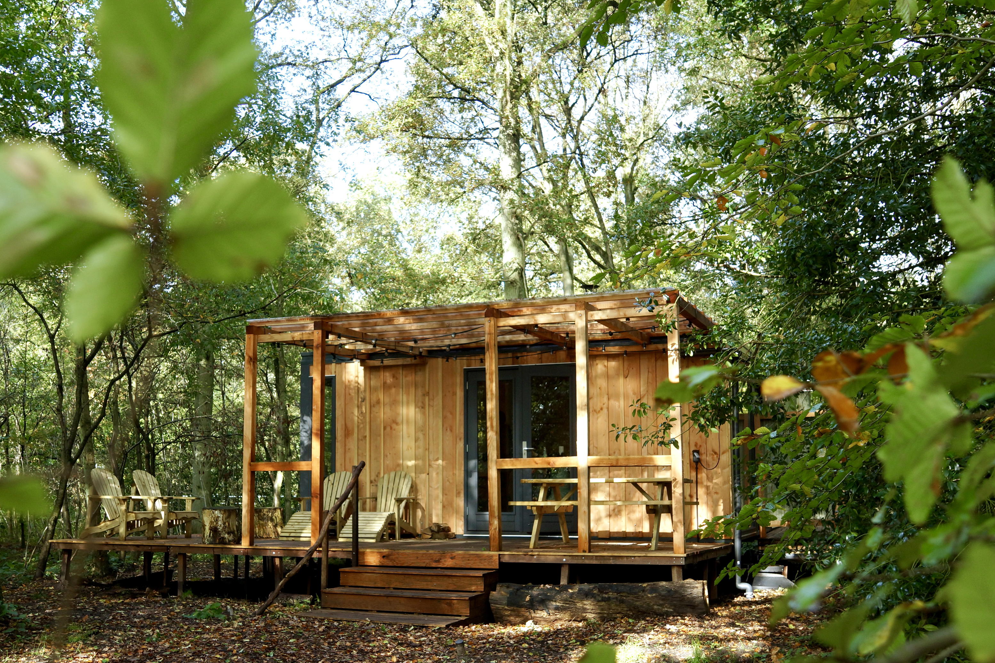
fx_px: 1023
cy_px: 400
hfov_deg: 51.8
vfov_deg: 35.8
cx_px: 435
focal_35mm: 37
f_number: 4.5
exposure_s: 1/125
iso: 200
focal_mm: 20
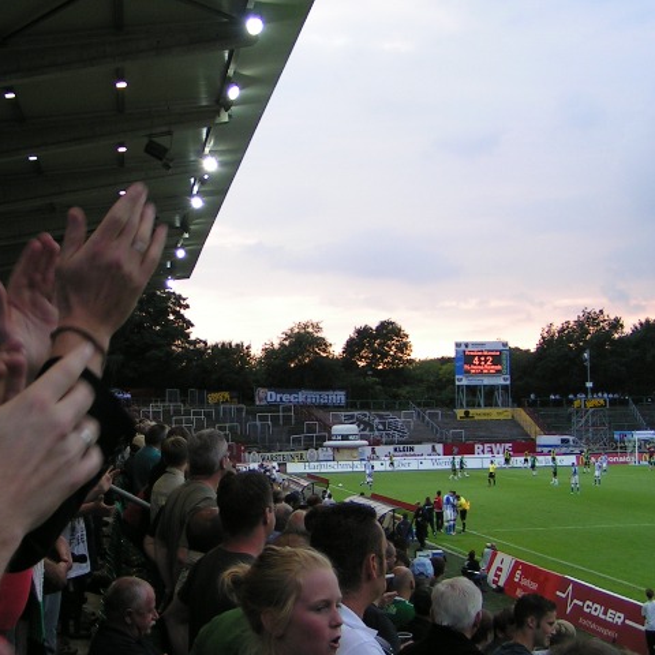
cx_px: 153
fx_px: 1199
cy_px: 333
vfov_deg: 30.6
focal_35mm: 56
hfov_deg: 30.0
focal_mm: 5.8
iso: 50
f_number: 3.5
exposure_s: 1/60
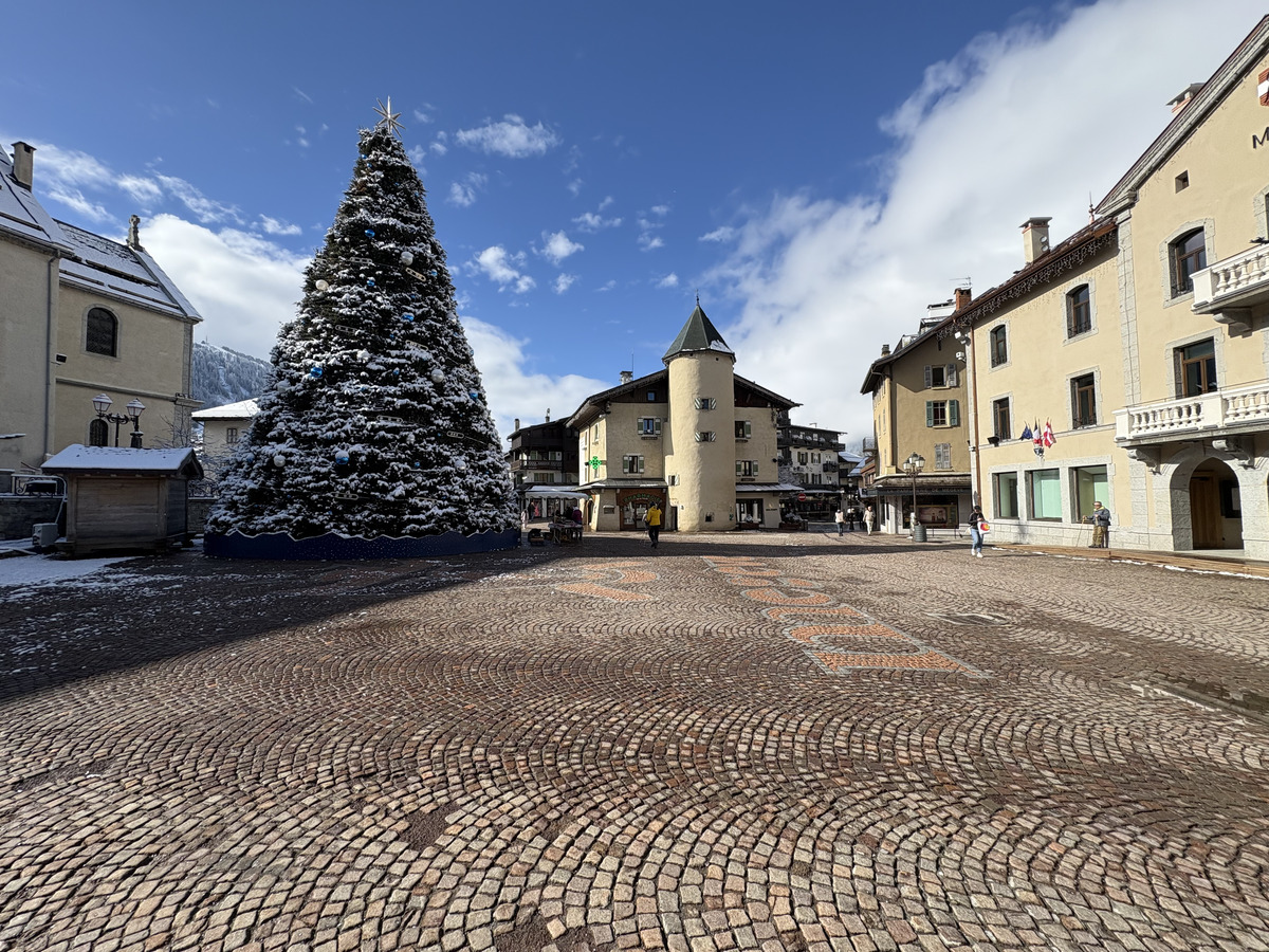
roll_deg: +0.8
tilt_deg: +3.5
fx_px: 513
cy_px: 476
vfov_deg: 85.7
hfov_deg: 102.1
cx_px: 634
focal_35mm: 14
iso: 40
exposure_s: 1/2083
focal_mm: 2.22
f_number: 2.2
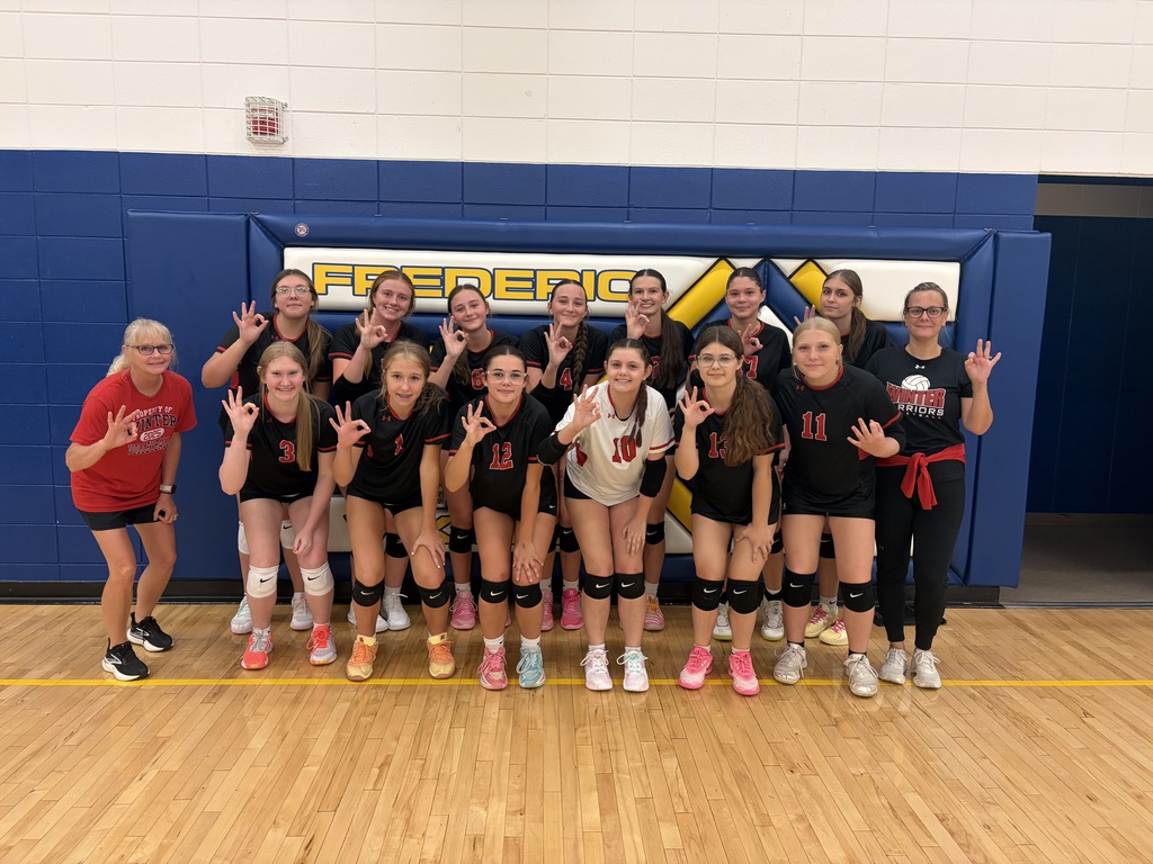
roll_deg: +0.2
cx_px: 576
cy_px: 432
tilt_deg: -7.1
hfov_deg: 67.3
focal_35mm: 26
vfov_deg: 53.1
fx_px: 866
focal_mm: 5.96
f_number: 1.6
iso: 160
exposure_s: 1/60
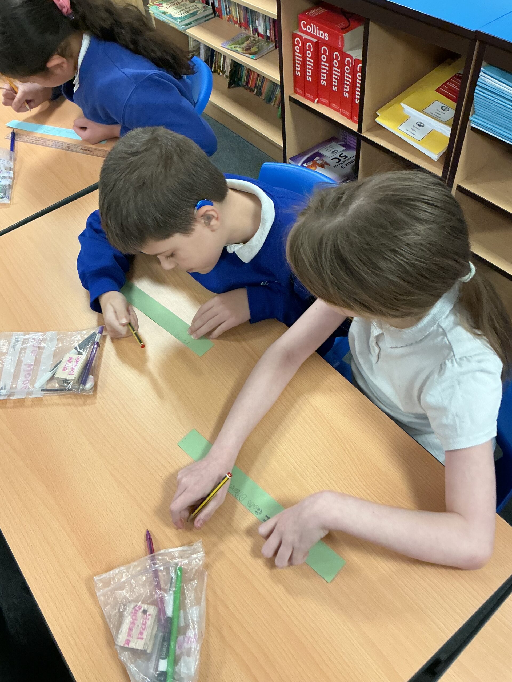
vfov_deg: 61.7
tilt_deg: -53.8
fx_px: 572
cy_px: 341
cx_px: 256
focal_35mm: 29
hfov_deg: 48.2
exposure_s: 1/60
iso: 125
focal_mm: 3
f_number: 1.8
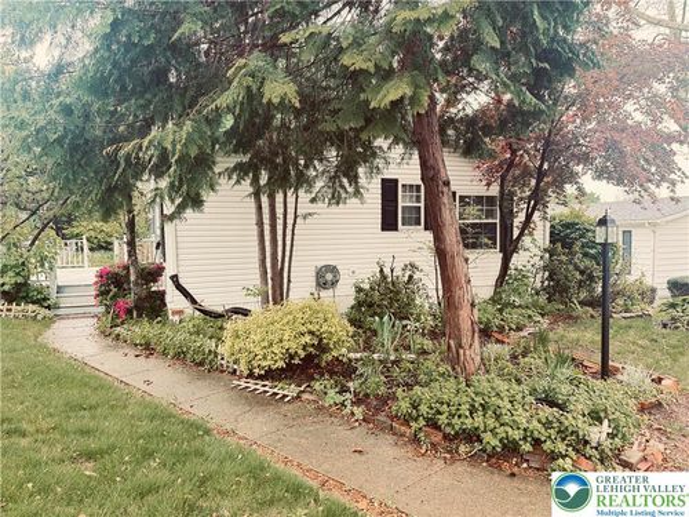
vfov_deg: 56.8
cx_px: 344
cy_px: 258
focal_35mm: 24
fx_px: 478
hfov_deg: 71.6
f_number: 1.78
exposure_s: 1/121
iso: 160
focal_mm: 6.76
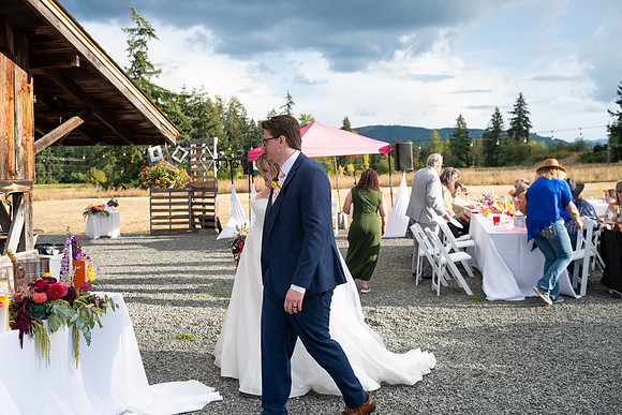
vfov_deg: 37.9
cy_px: 208
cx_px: 311
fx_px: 605
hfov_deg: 54.4
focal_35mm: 35
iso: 400
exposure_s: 1/1600
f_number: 4.5
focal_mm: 35
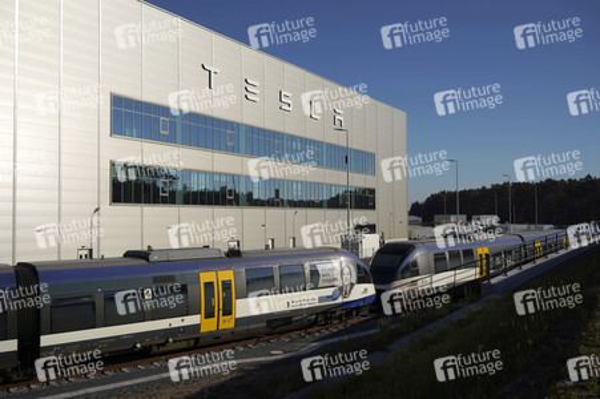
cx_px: 300
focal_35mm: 34
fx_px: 566
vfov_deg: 38.8
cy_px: 200
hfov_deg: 55.8
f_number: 8
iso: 100
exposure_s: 1/800
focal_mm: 34
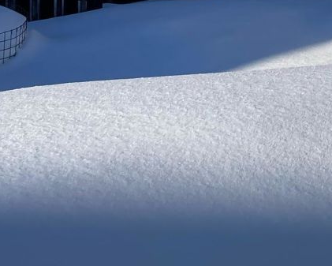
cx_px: 288
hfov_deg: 14.4
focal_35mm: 133
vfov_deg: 10.7
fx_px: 1307
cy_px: -246
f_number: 1.8
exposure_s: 1/2183
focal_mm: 3.99
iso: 20
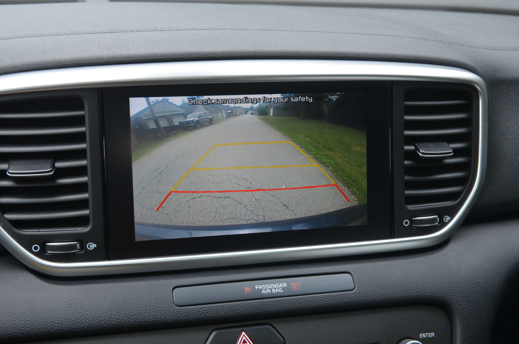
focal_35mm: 60
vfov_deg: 22.5
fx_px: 863
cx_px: 260
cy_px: 172
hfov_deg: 33.5
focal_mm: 40
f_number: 5.6
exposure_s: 1/125
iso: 250
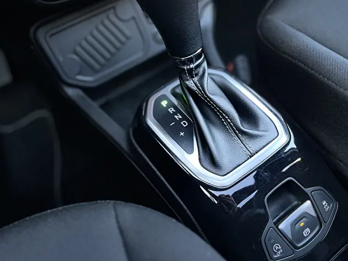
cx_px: 194
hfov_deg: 55.2
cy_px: 110
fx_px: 332
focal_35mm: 33
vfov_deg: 42.8
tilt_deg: -47.9
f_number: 1.6
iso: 250
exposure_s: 1/60
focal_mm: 5.1
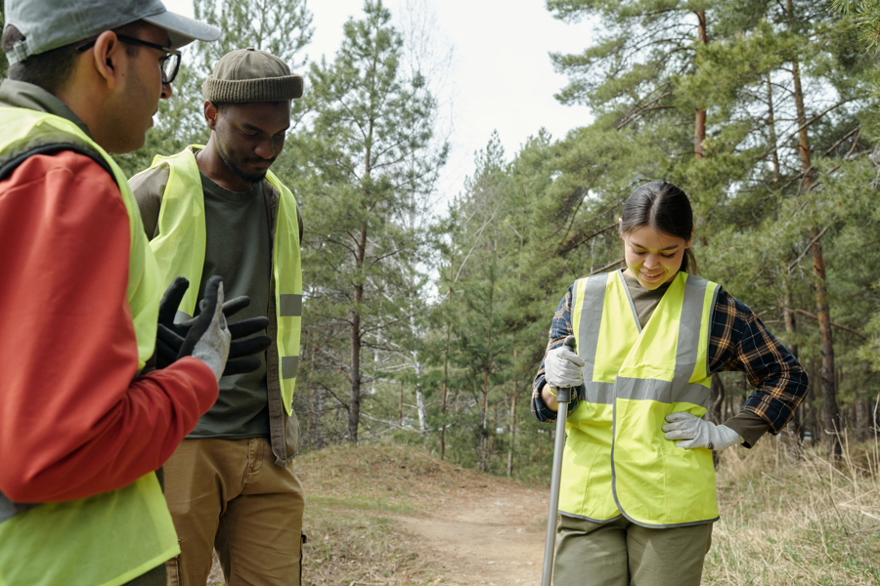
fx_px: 855
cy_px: 293
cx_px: 440
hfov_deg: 54.4
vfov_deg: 37.9
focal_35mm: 35
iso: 640
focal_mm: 35
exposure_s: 1/800
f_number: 6.3
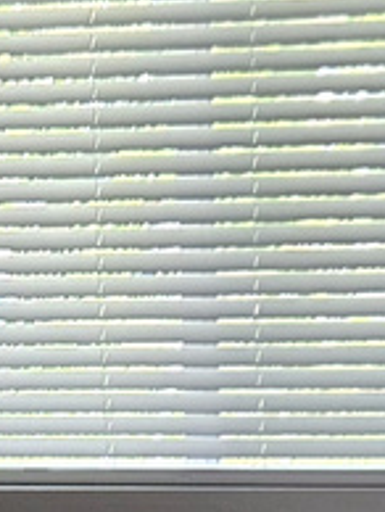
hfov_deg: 8.2
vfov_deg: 10.3
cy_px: 903
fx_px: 2693
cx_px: 47
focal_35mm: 182
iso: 160
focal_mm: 5.4
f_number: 1.8
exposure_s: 1/180
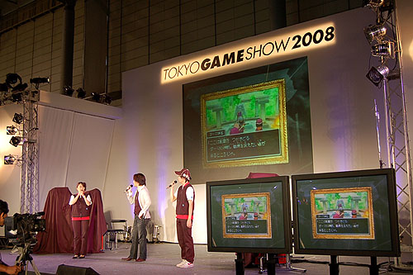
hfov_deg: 49.6
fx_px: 447
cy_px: 138
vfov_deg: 34.2
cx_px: 206
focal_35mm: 39
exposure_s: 1/30
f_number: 4.2
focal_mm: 26
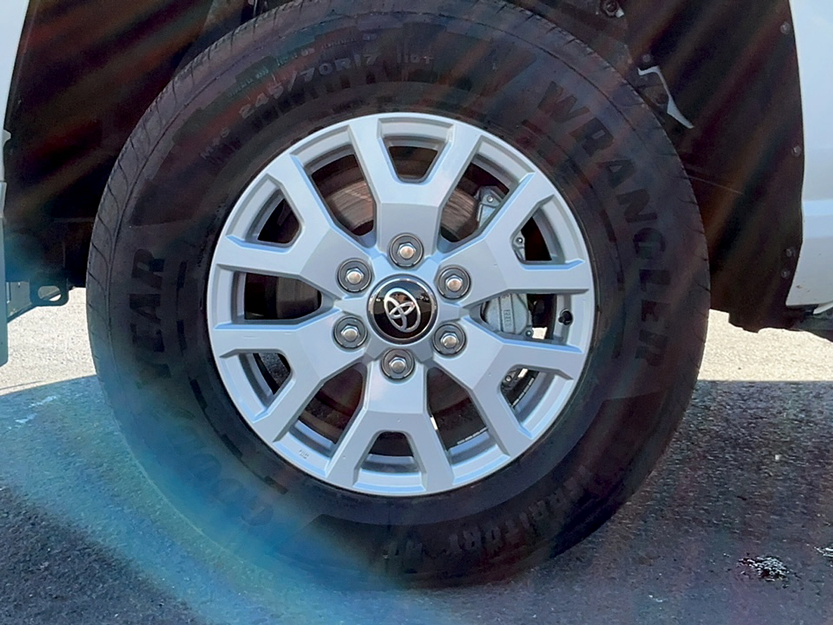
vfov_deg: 33.6
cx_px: 416
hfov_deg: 43.9
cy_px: 312
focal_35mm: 43
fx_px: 1035
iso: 25
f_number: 1.8
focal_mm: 3
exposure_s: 1/380
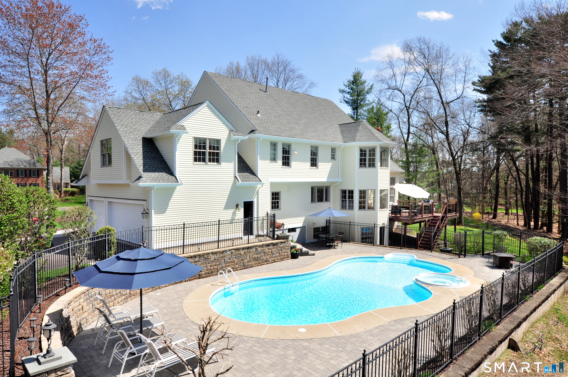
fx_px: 355
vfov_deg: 56.0
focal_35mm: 22
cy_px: 188
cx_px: 284
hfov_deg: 77.4
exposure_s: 1/320
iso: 200
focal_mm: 15
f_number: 8
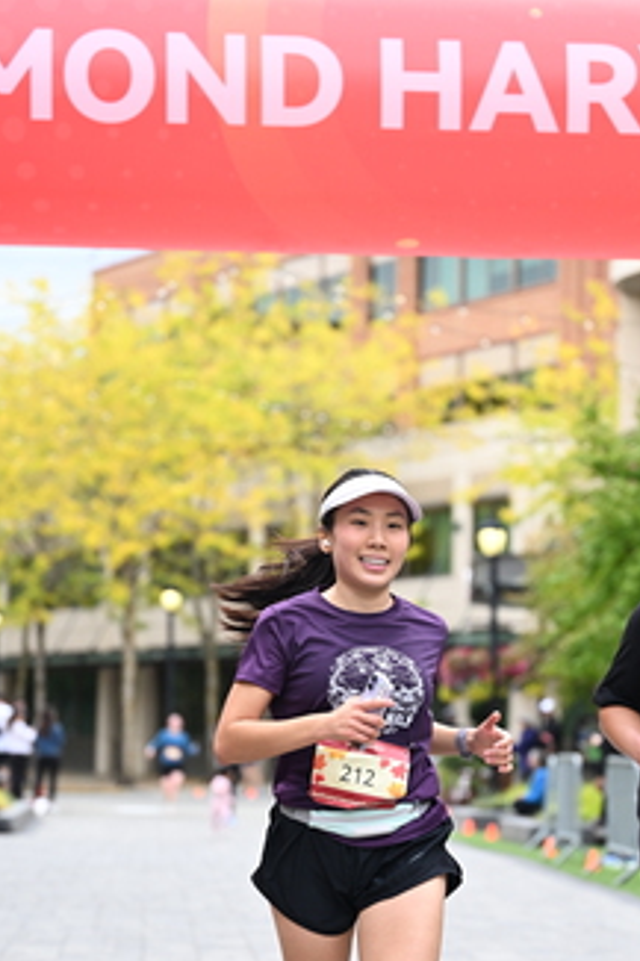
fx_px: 3337
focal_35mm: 125
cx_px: 459
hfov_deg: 10.9
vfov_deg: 16.4
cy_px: 557
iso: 640
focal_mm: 74
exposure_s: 1/2000
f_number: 2.8
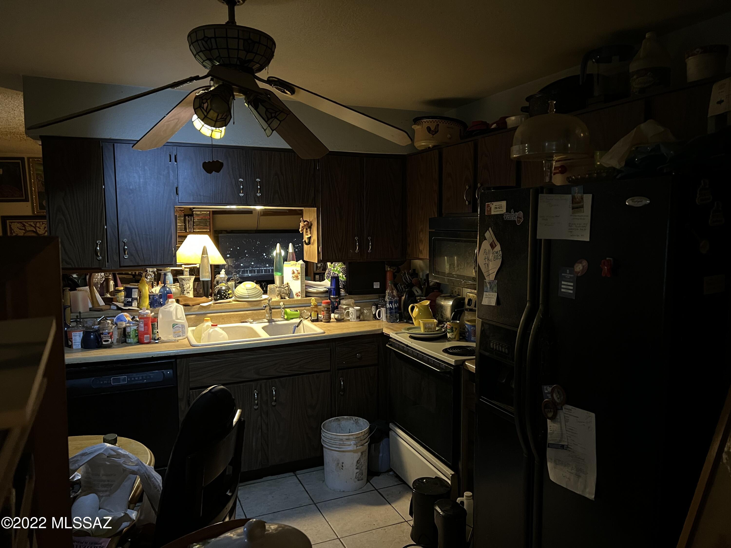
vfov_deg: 53.1
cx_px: 366
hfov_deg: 67.3
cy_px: 274
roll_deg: -0.2
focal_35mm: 26
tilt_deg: -5.6
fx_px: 549
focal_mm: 5.7
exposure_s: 1/24
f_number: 1.5
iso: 1000
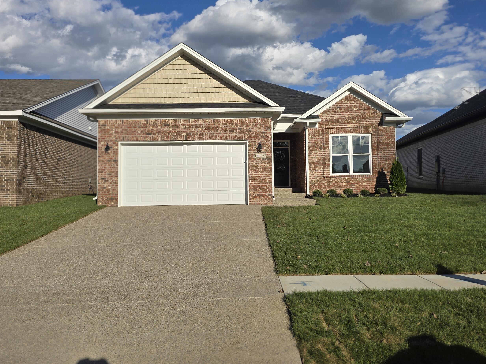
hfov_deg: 63.4
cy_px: 180
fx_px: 393
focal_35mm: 28
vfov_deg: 49.7
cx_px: 239
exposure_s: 1/1336
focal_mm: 6.3
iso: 12
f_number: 1.7
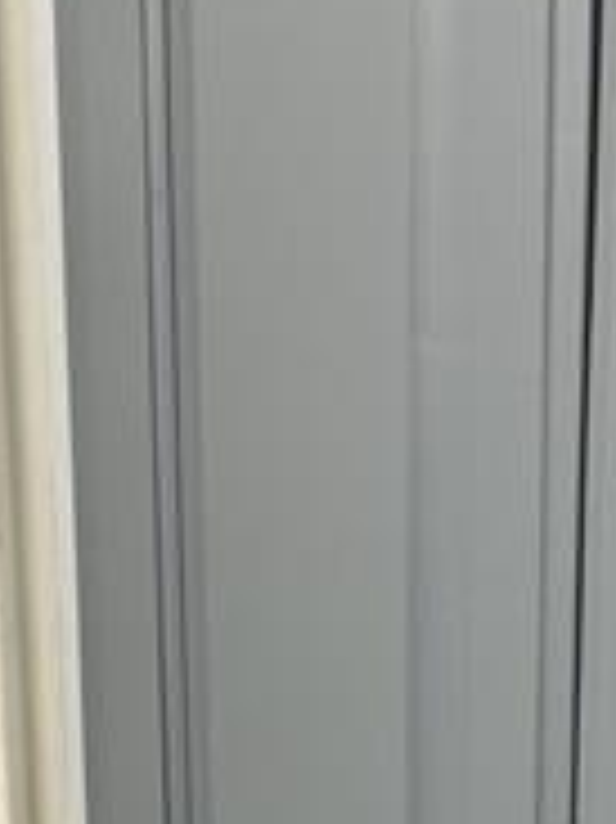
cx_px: 585
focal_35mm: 109
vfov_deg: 17.2
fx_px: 2589
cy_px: 1018
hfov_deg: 13.4
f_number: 1.6
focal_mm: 5.1
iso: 64
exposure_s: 1/120
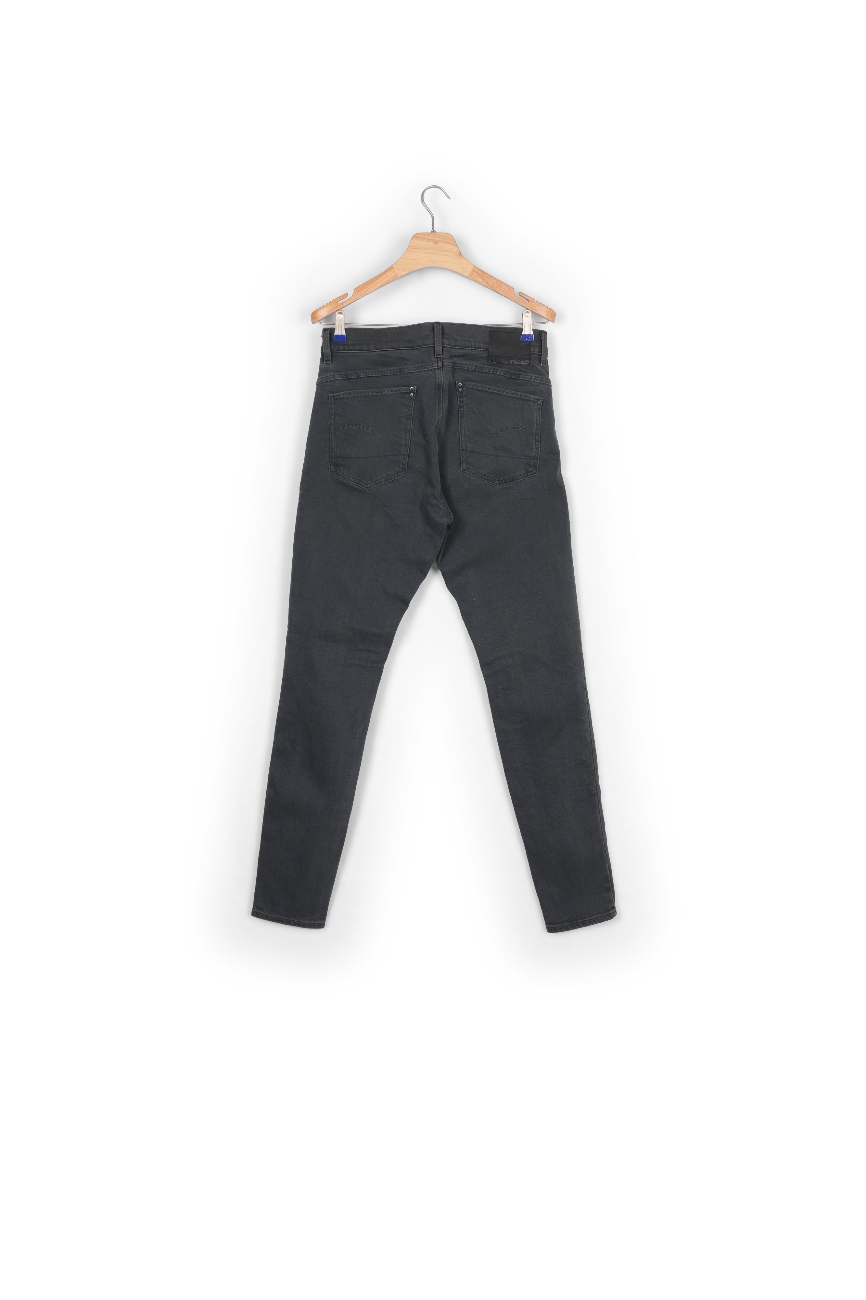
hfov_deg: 35.0
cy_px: 650
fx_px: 1371
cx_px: 433
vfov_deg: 50.7
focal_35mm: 38
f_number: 13
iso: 100
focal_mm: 38
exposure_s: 1/125
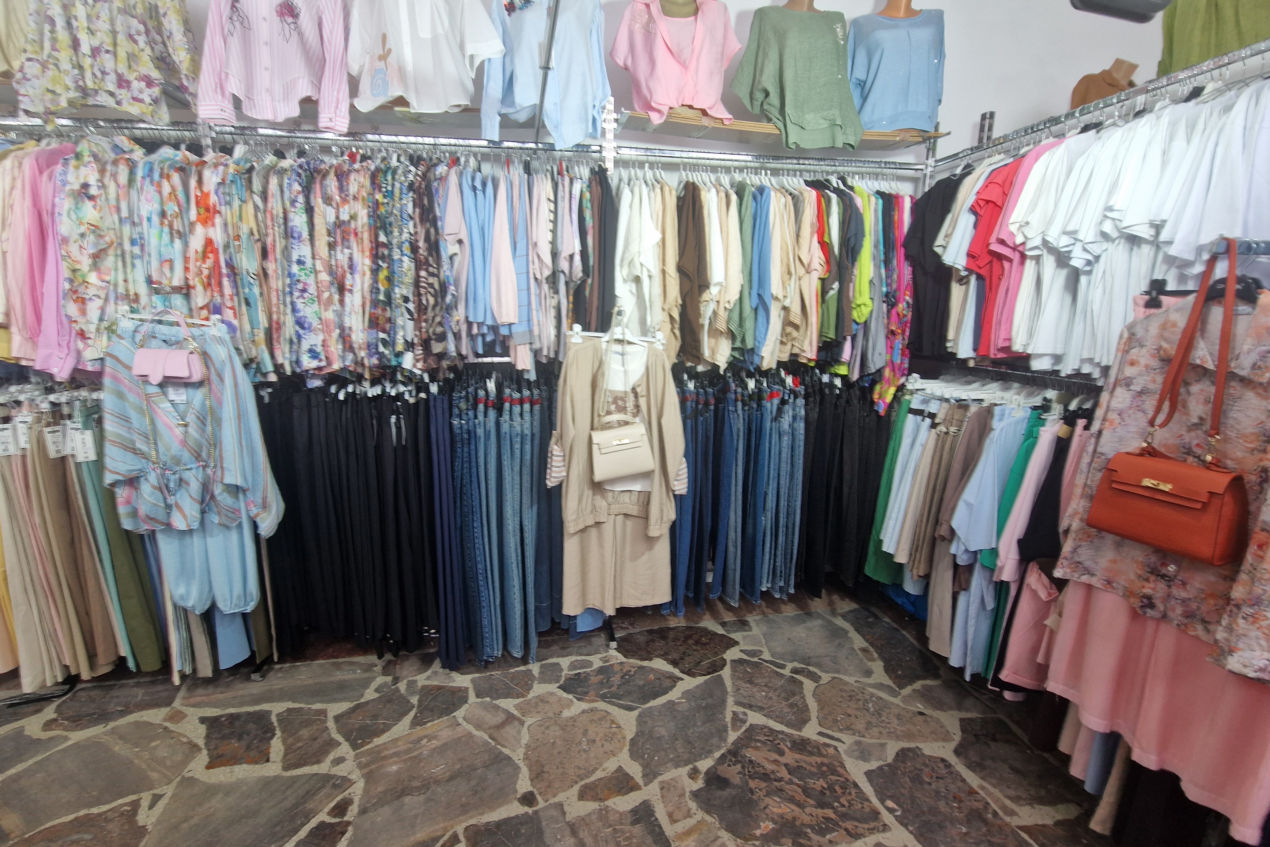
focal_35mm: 14
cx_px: 623
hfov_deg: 104.2
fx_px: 494
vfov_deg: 81.2
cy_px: 424
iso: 80
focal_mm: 2.2
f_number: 2.2
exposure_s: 1/50
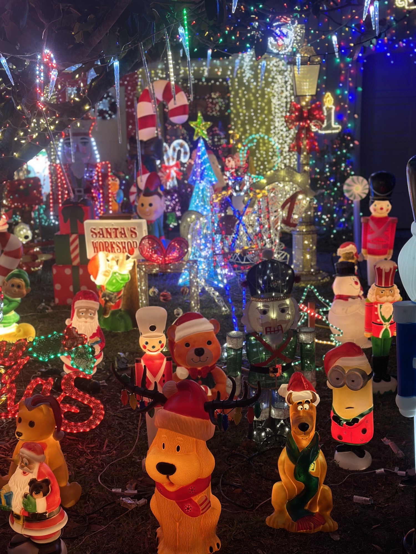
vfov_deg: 39.7
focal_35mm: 48
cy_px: 277
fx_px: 769
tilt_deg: -11.7
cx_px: 208
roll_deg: +1.6
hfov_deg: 30.3
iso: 200
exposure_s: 1/60
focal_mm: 6.86
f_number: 1.78
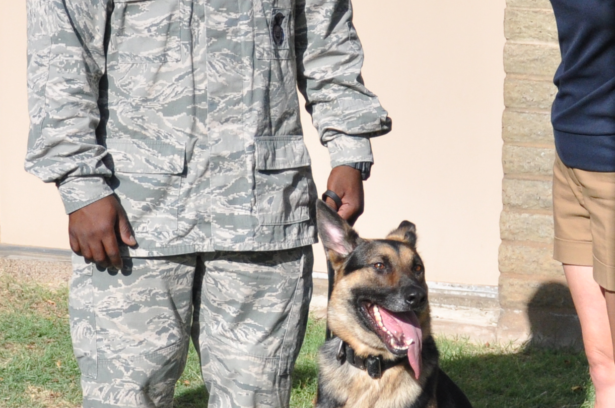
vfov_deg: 10.5
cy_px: 252
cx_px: 425
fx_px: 2214
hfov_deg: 15.8
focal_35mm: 130
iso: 640
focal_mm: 25
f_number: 4
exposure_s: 1/4000
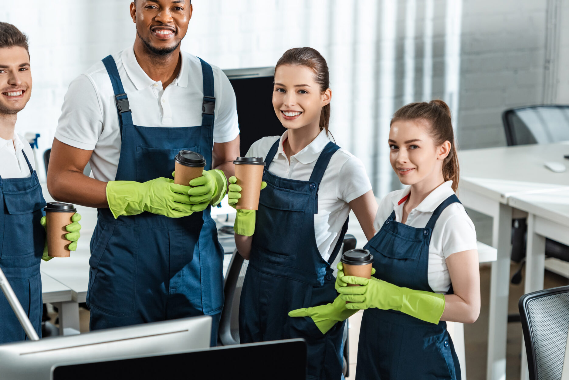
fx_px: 3131
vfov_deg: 6.9
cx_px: 236
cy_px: 189
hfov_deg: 10.4
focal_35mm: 198
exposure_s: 1/200
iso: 250
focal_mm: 145
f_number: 3.2
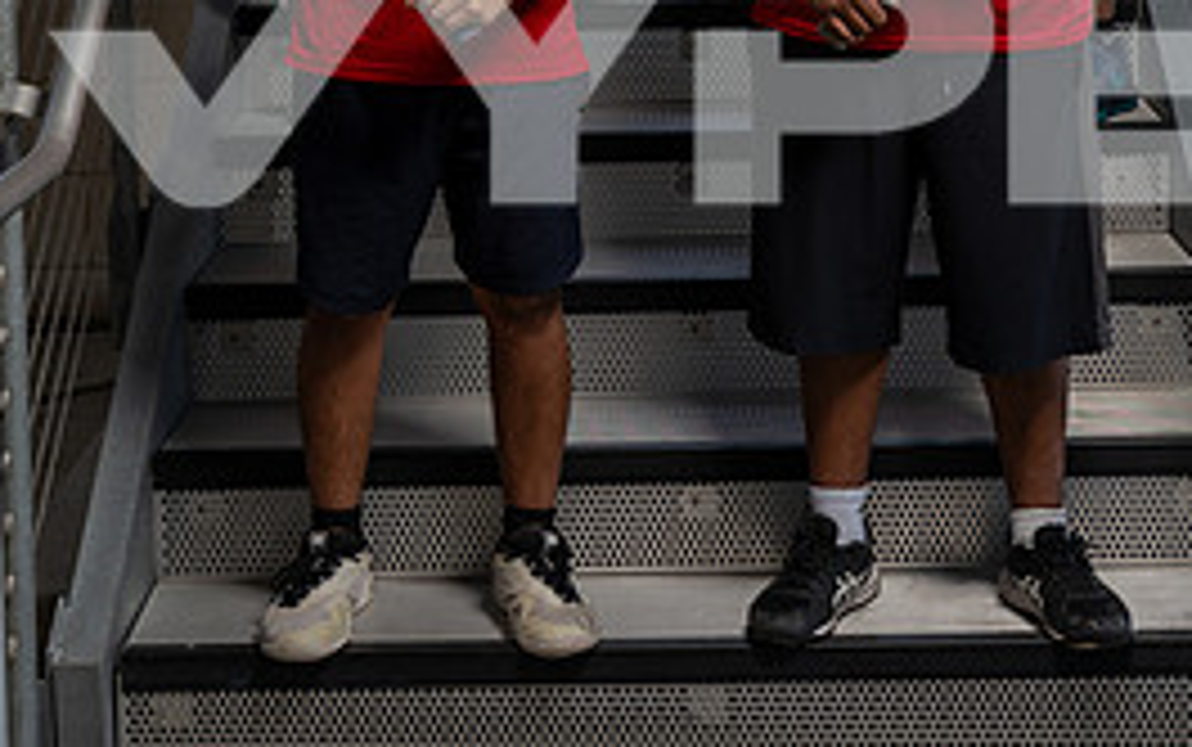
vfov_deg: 15.0
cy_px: -248
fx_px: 2698
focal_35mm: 83
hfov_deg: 24.9
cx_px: 652
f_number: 8
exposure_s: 1/250
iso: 250
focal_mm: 48
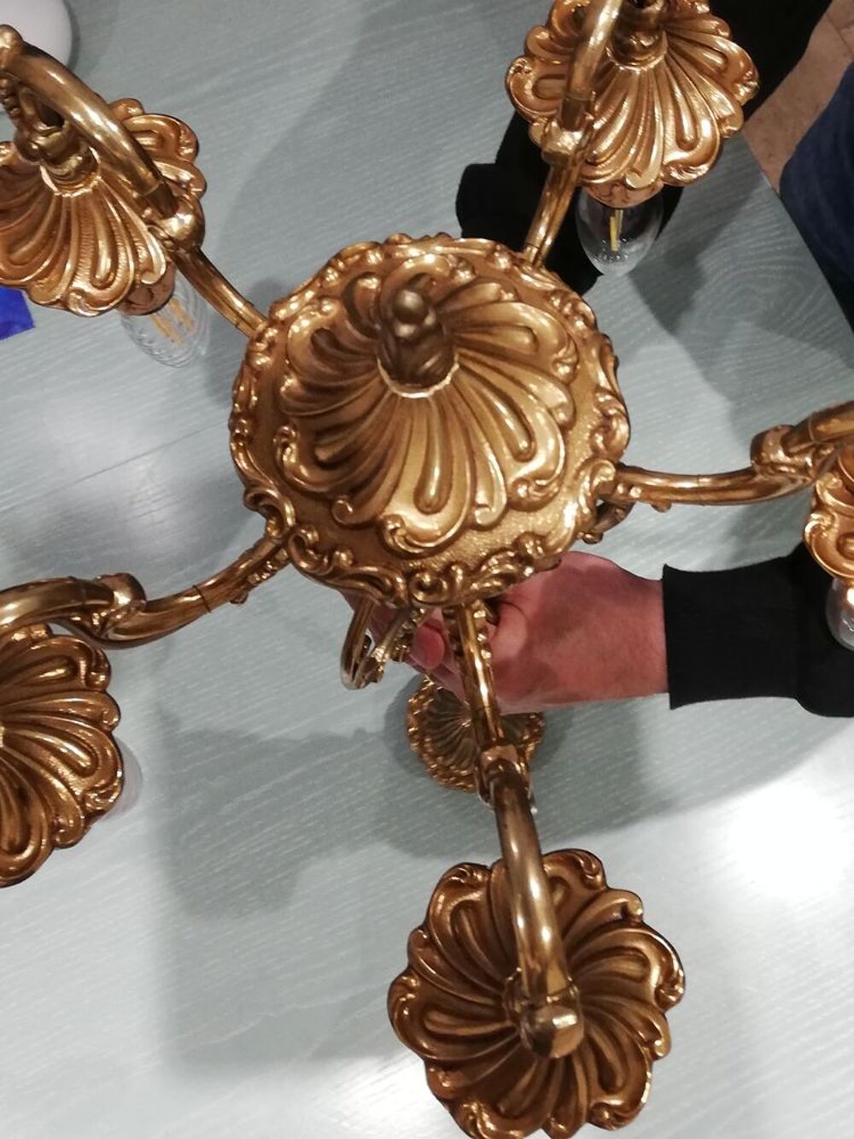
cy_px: 570
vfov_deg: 47.9
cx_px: 427
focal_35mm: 39
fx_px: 1283
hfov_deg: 36.8
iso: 250
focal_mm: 3.81
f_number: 2.2
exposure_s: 1/33.3
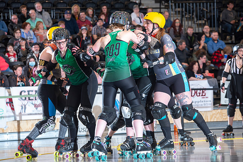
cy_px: 81
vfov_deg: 9.2
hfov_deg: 13.7
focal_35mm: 150
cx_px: 122
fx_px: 1013
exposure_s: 1/160
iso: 640
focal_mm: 150
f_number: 5.6
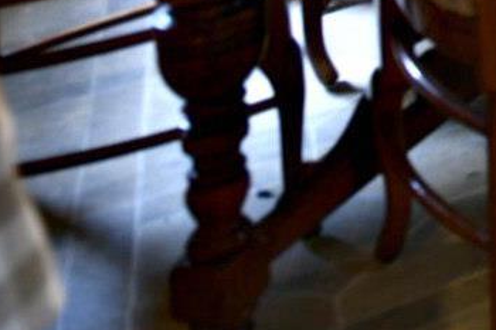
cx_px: 1309
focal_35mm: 92
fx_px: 1267
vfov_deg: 10.9
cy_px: -612
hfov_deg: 13.2
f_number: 2.8
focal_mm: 16
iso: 500
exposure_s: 1/15
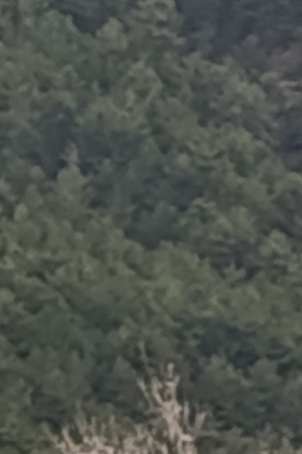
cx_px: 523
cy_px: 288
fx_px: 2529
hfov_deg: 6.7
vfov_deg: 10.2
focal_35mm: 201
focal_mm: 6.14
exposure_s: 1/163
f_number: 1.6
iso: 50
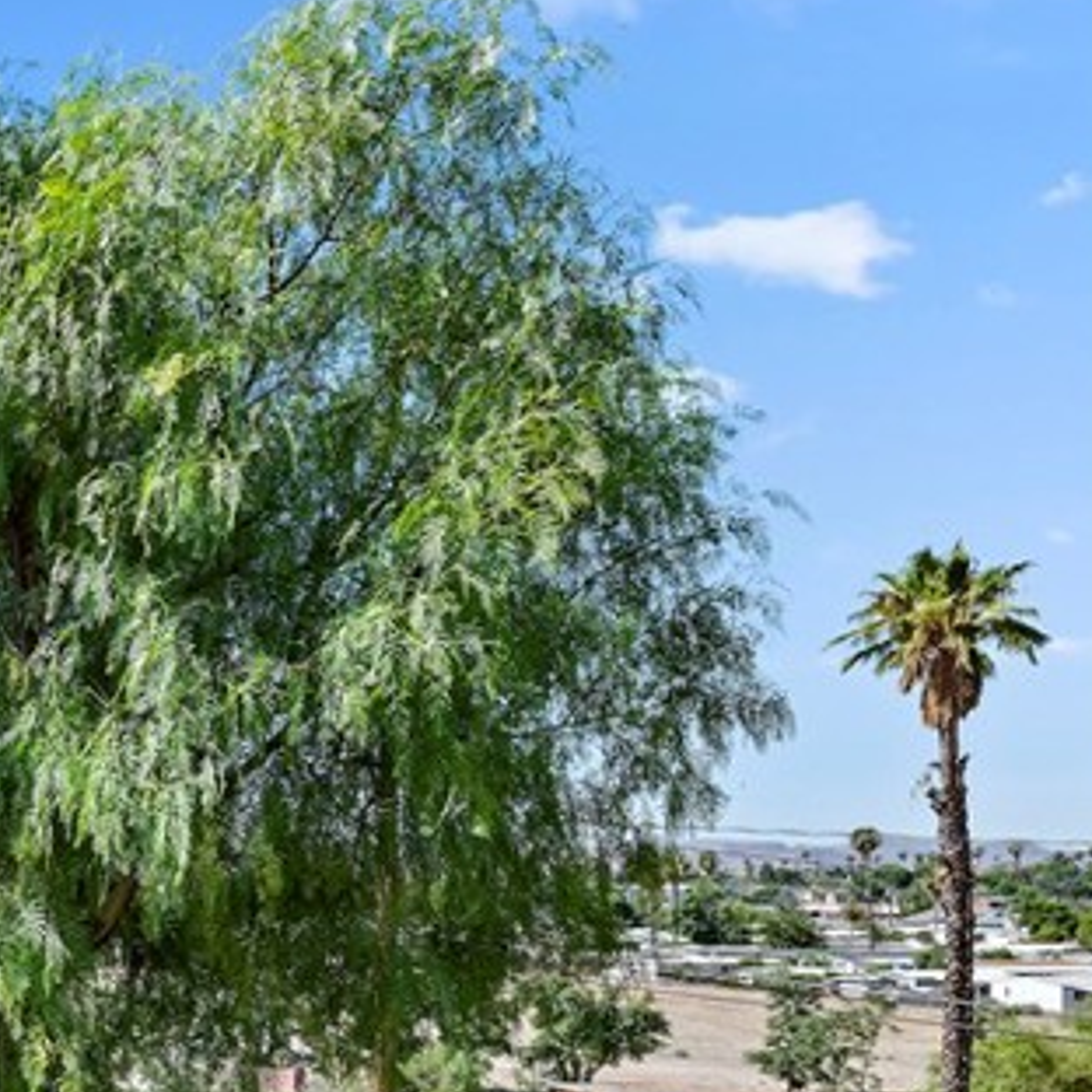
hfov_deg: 26.1
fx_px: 1392
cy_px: 926
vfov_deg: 40.4
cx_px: -662
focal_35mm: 39
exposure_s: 1/125
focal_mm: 14
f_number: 16
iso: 250
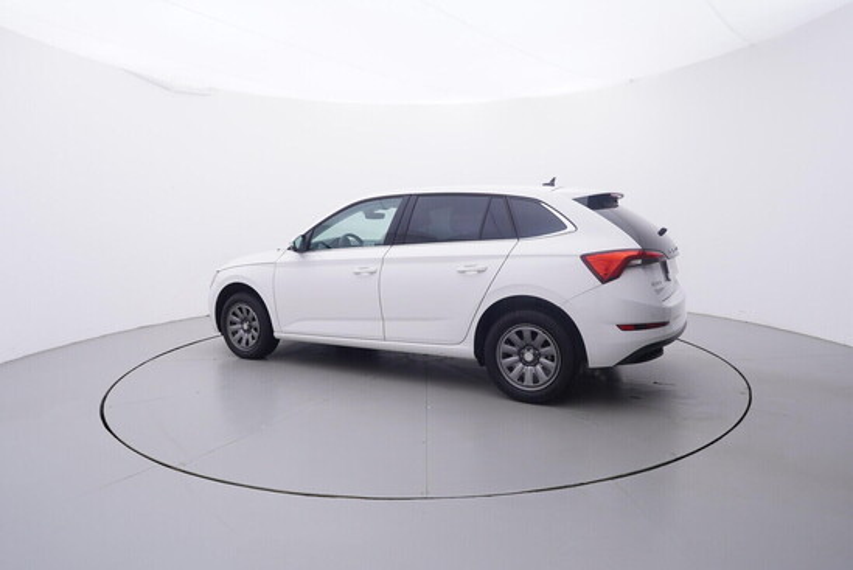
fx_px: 534
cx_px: 426
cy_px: 285
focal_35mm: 22
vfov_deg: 56.2
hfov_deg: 77.3
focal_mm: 15
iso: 200
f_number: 5
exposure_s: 1/80
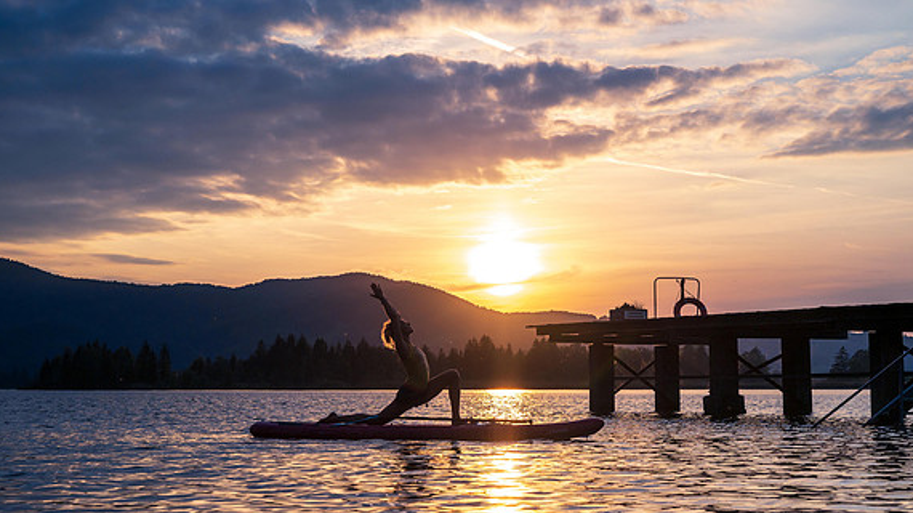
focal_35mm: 66
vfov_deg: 18.2
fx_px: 1597
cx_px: 458
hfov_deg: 31.9
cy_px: 207
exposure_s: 1/4000
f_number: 8
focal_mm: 60
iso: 640
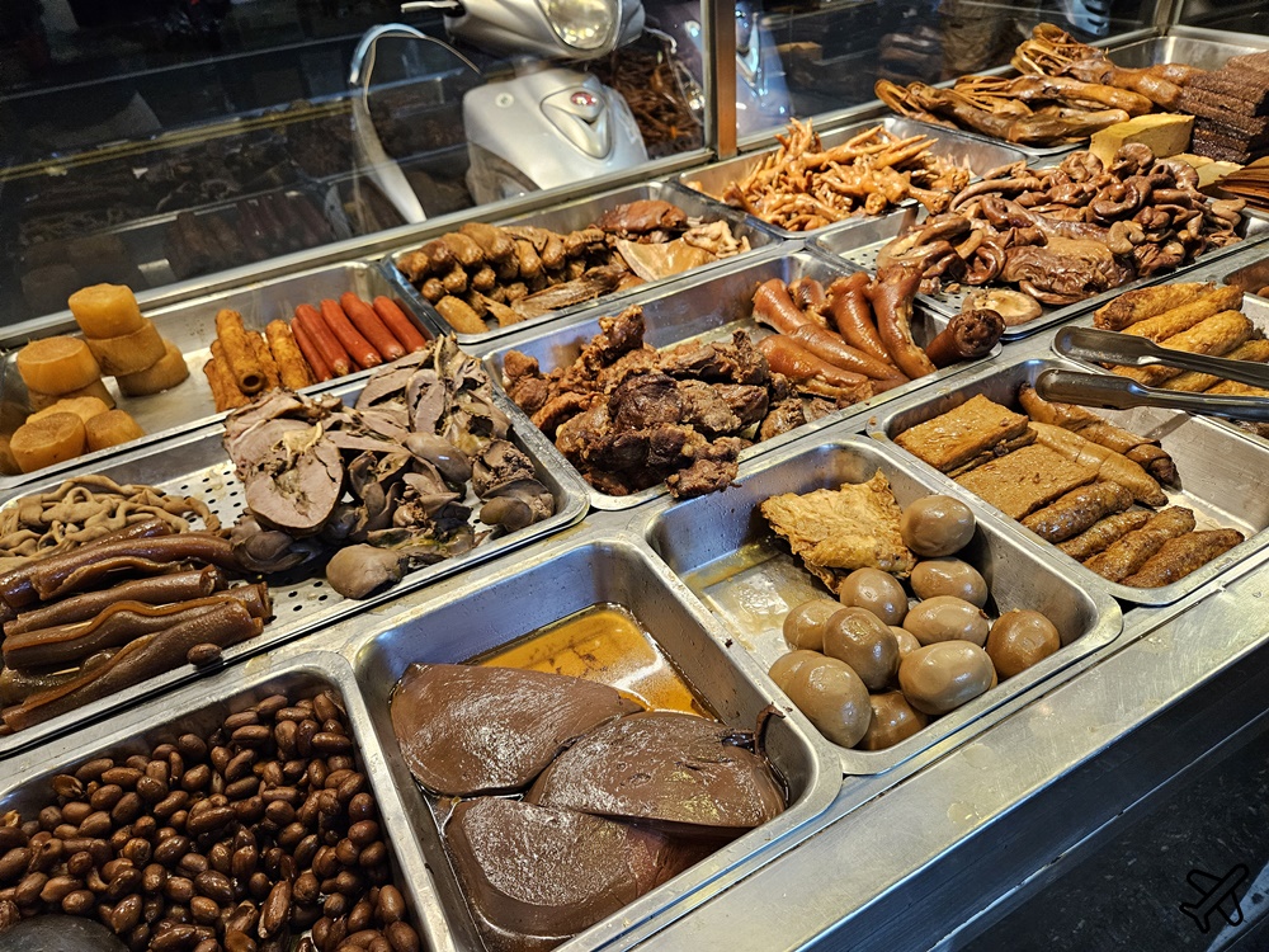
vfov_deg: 58.9
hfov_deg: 73.9
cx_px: 634
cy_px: 476
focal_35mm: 23
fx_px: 843
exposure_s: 1/120
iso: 400
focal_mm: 5.4
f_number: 1.8
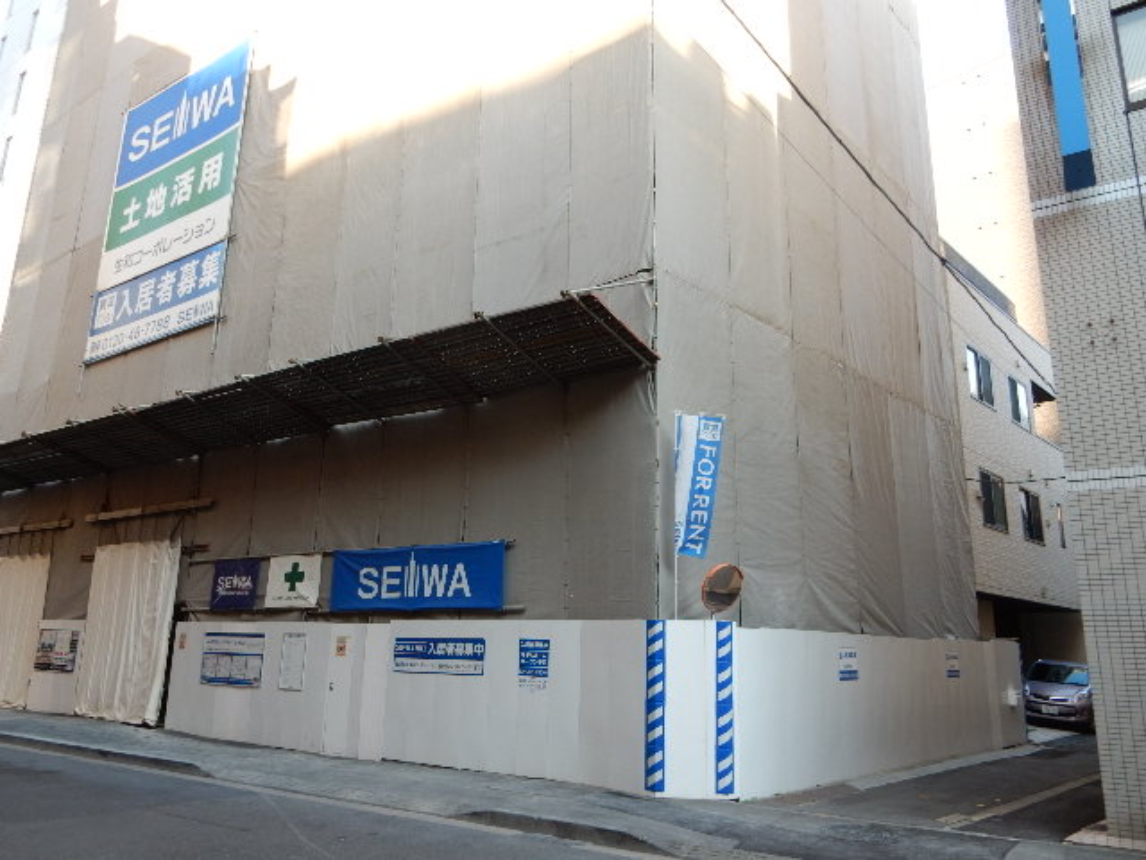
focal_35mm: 25
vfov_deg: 54.9
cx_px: 573
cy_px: 430
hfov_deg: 69.4
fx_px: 828
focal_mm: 4.5
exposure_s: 1/60
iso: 125
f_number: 3.7
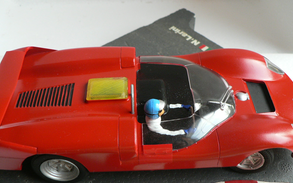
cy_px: 101
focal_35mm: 39
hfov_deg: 50.4
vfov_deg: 32.7
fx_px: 311
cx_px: 149
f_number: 2.8
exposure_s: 1/30
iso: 200
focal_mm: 6
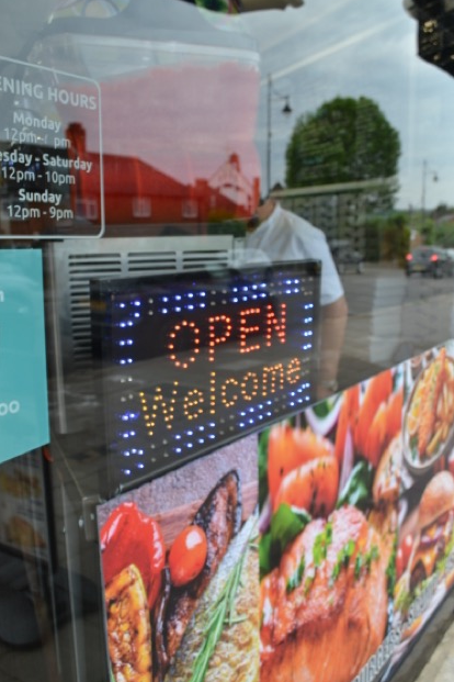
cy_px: 346
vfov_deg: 55.8
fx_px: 643
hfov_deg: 38.9
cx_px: 232
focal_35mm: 34
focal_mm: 22
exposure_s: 1/60
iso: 140
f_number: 5.6
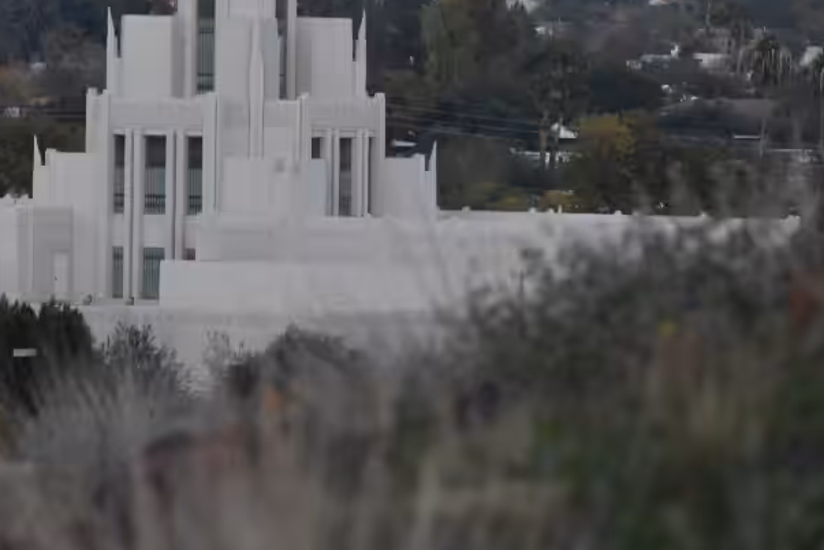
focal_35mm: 705
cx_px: 235
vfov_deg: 1.9
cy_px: -21
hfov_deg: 2.9
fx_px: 16143
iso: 1100
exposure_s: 1/500
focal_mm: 175
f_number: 5
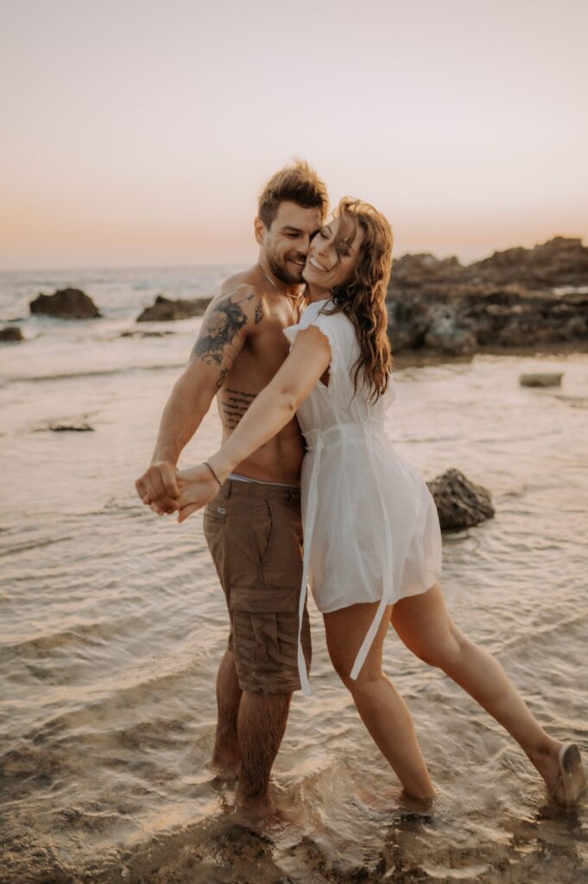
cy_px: 442
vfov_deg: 54.5
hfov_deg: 37.8
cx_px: 294
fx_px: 859
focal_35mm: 35
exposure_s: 1/250
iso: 1600
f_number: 2.2
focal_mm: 35
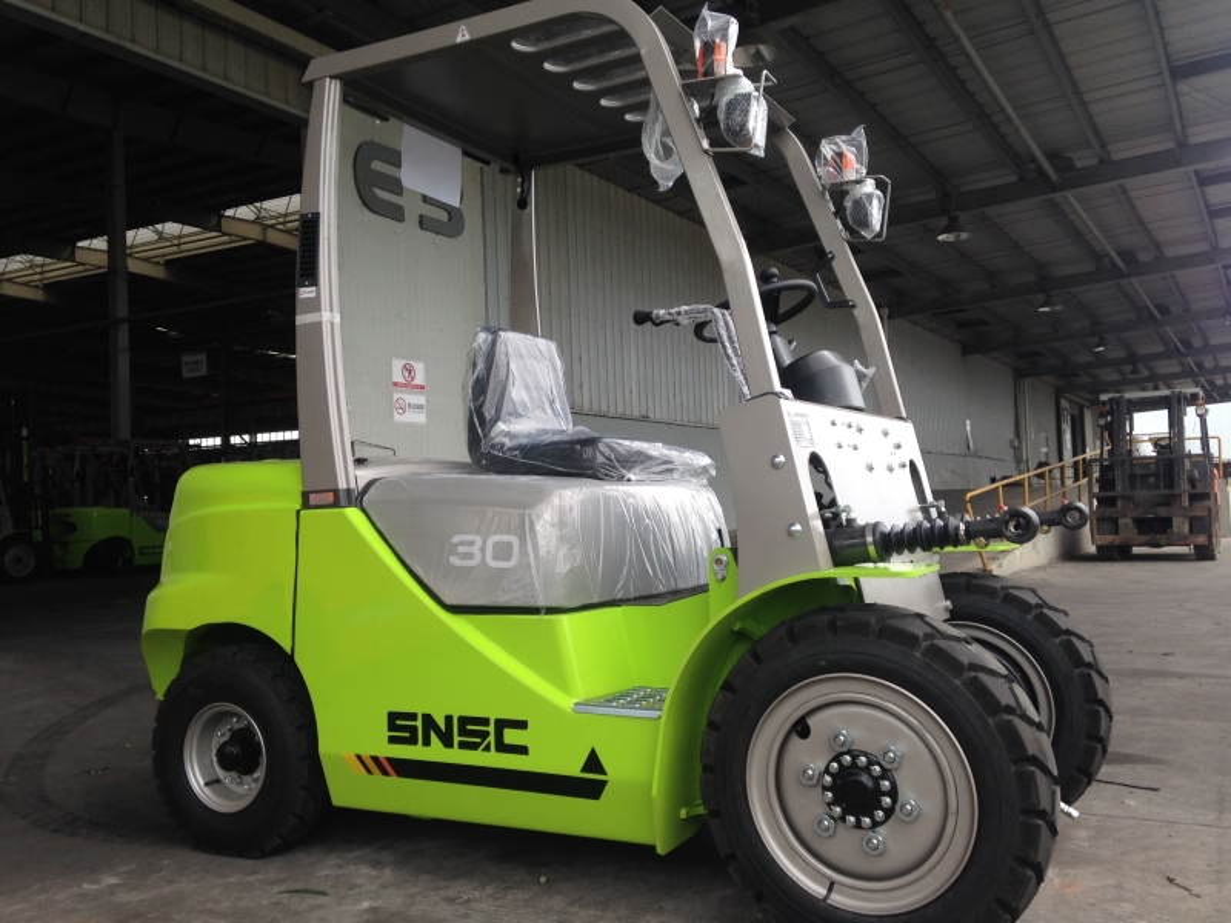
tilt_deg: +3.0
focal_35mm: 33
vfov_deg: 42.9
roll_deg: +1.2
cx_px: 616
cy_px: 462
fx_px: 1174
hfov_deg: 55.4
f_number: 2.4
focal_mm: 4.12
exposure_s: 1/284
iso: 50
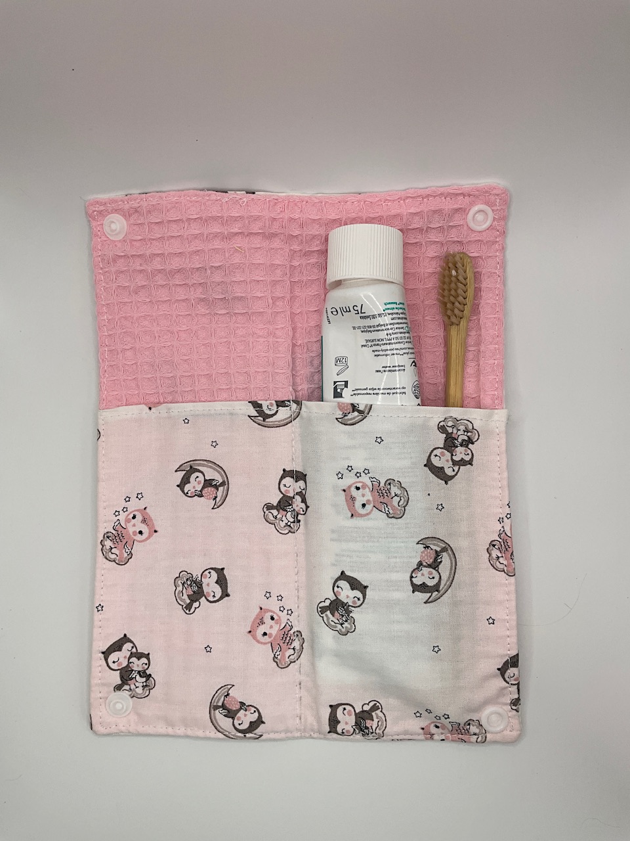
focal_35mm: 29
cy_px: 420
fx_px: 704
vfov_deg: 61.7
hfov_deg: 48.2
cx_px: 315
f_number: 1.8
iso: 25
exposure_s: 1/389
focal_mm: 3
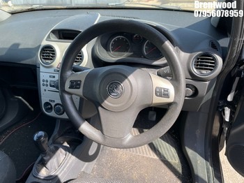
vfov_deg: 53.0
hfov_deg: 67.3
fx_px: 183
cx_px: 122
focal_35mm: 26
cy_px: 92
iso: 32
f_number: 1.6
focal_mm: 4.2
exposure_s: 1/543
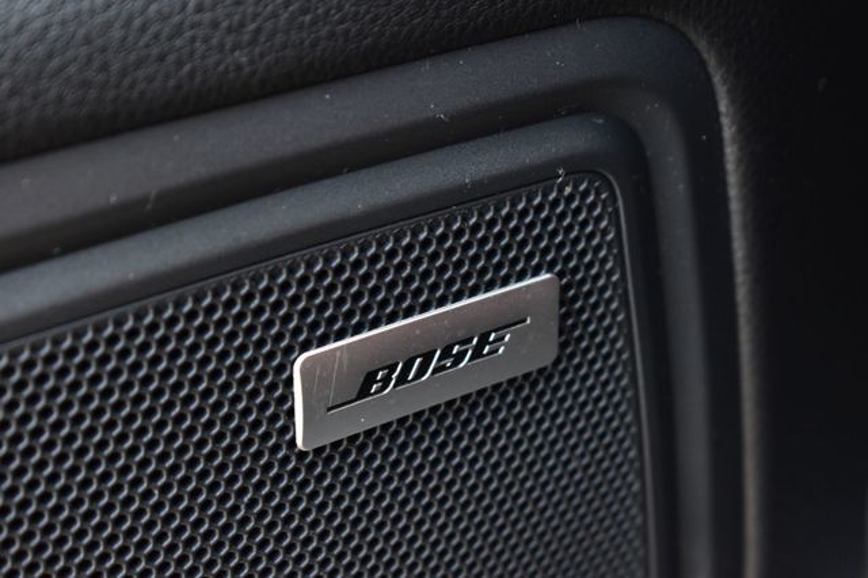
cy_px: 289
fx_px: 1988
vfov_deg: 16.5
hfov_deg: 24.6
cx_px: 434
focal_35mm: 82
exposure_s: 1/15
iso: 1100
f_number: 6.3
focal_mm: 55
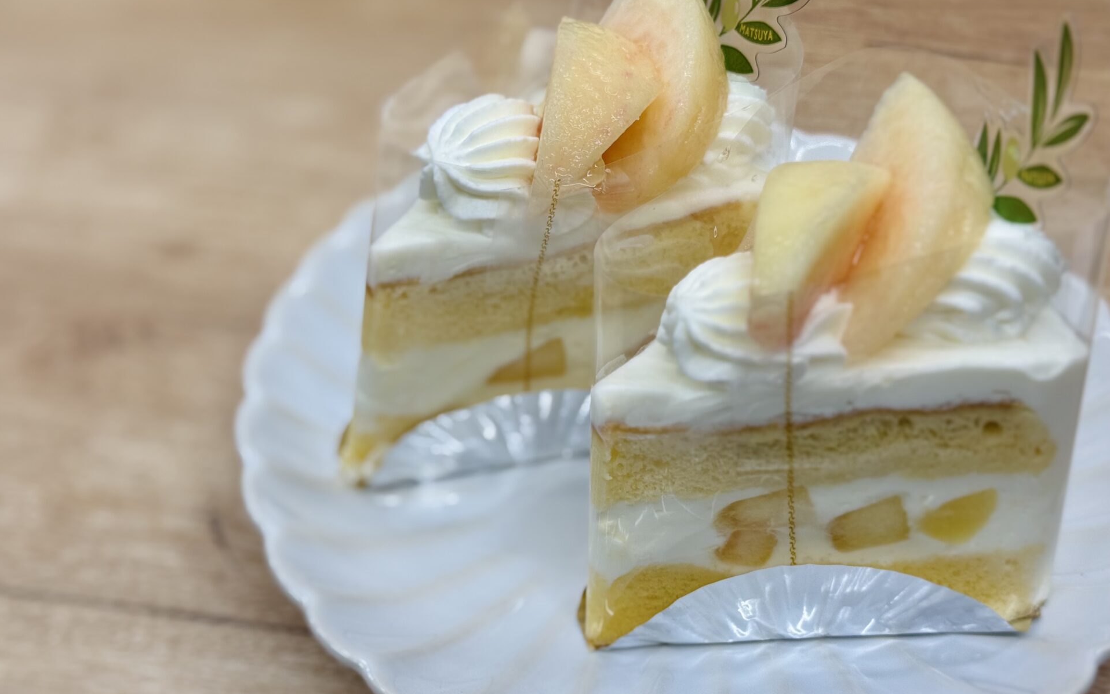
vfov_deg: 25.3
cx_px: 555
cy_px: 374
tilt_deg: -46.1
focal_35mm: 51
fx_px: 1543
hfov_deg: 39.6
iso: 64
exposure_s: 1/227
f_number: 1.78
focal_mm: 6.76
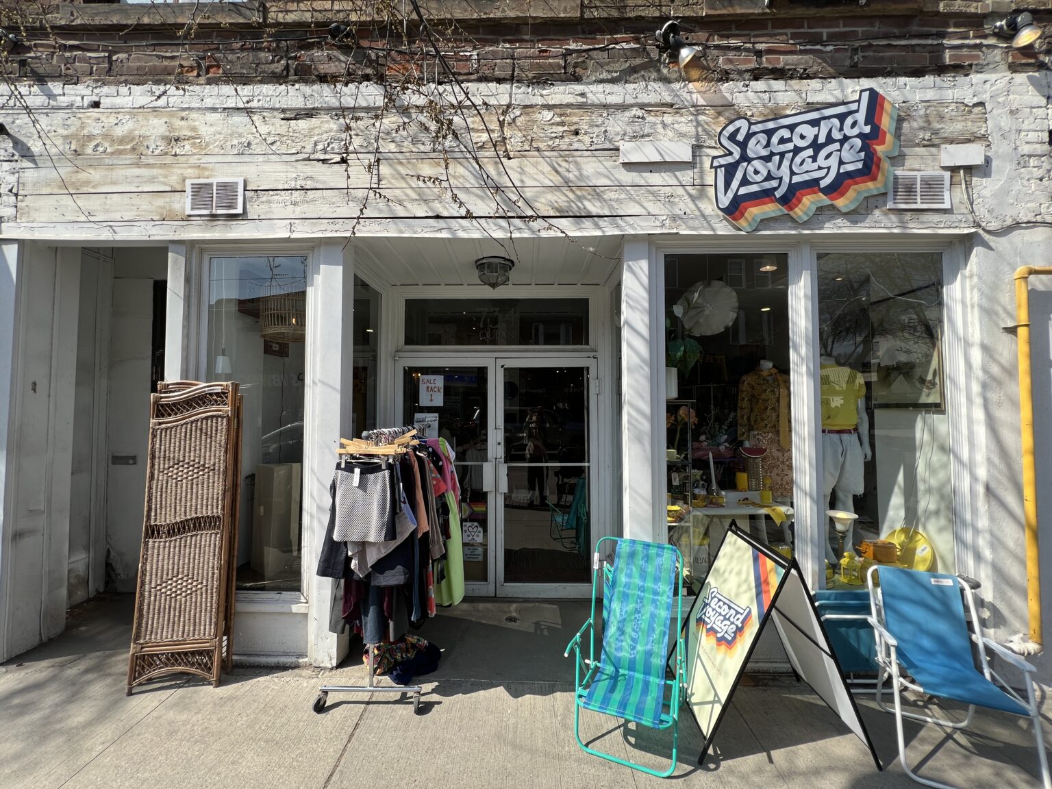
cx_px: 526
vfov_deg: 89.9
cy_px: 394
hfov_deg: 106.2
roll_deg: -0.6
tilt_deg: +2.2
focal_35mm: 13
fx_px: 395
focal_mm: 1.57
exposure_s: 1/774
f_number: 1.8
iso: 32
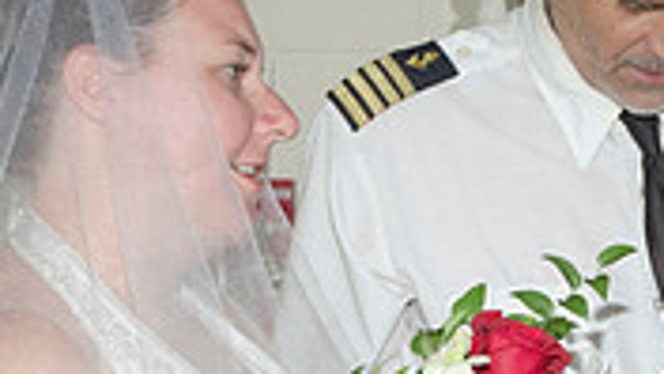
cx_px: 570
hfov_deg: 8.7
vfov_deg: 4.9
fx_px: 4366
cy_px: 404
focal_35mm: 248
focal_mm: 48
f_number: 5.6
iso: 400
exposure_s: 1/250
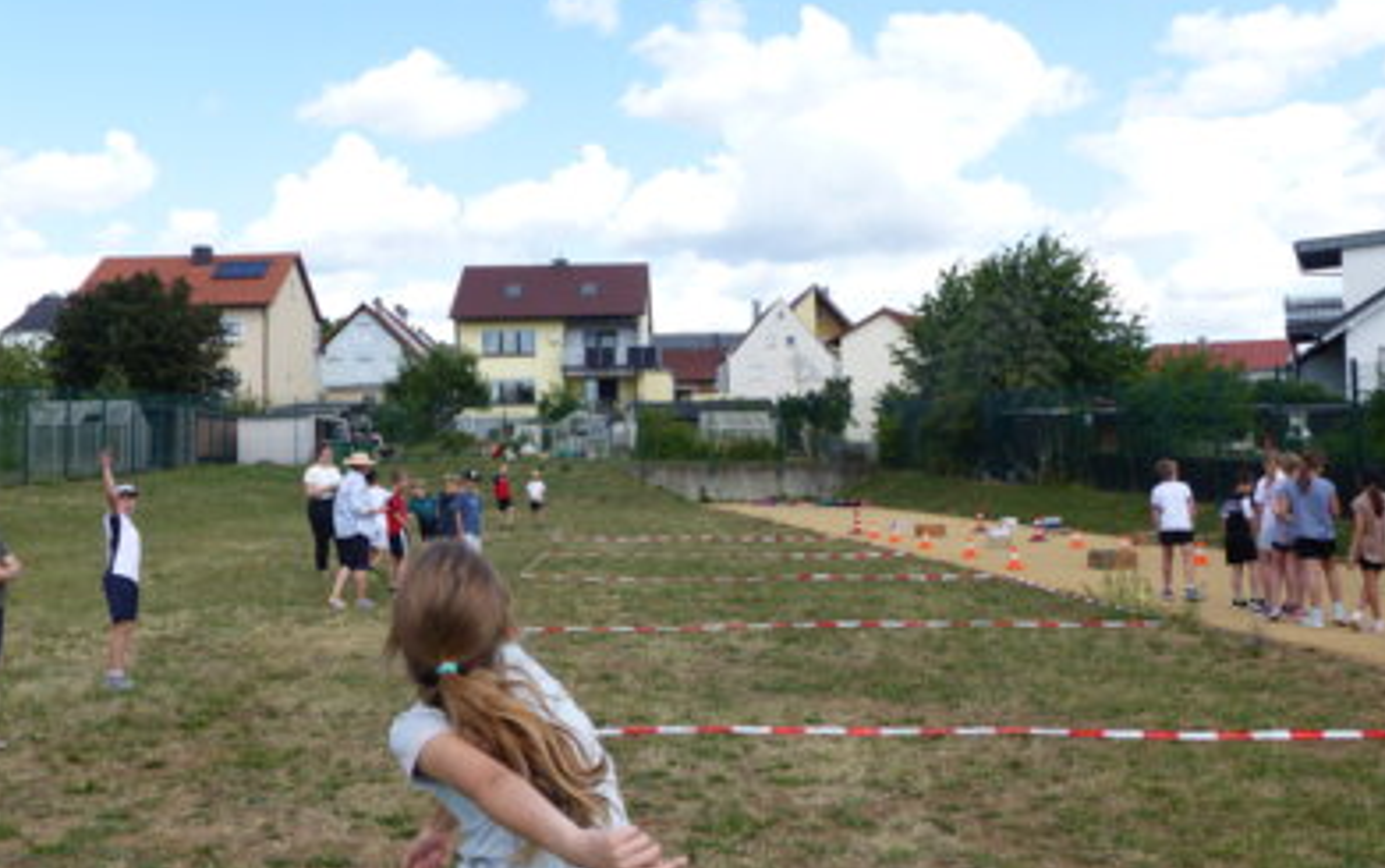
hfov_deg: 50.4
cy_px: 393
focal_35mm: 39
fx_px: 1473
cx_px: 691
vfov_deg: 32.8
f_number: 4
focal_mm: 6.4
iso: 100
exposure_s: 1/500
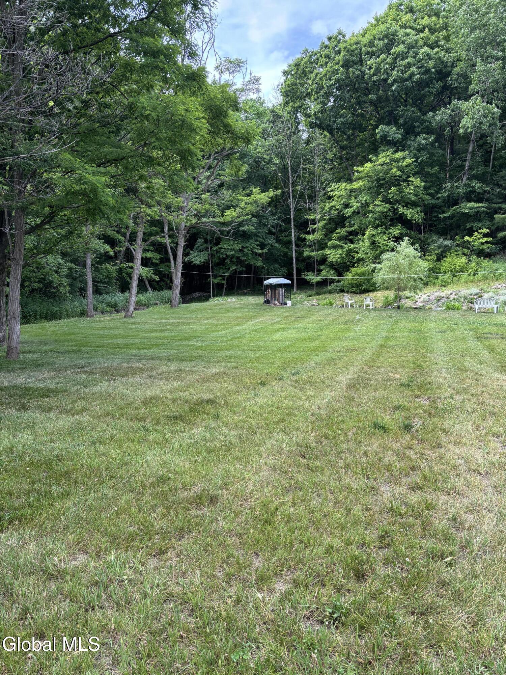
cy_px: 338
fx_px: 507
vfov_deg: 67.3
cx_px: 253
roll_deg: -1.3
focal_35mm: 26
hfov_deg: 53.1
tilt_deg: -5.1
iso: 40
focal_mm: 5.96
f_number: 1.6
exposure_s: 1/255
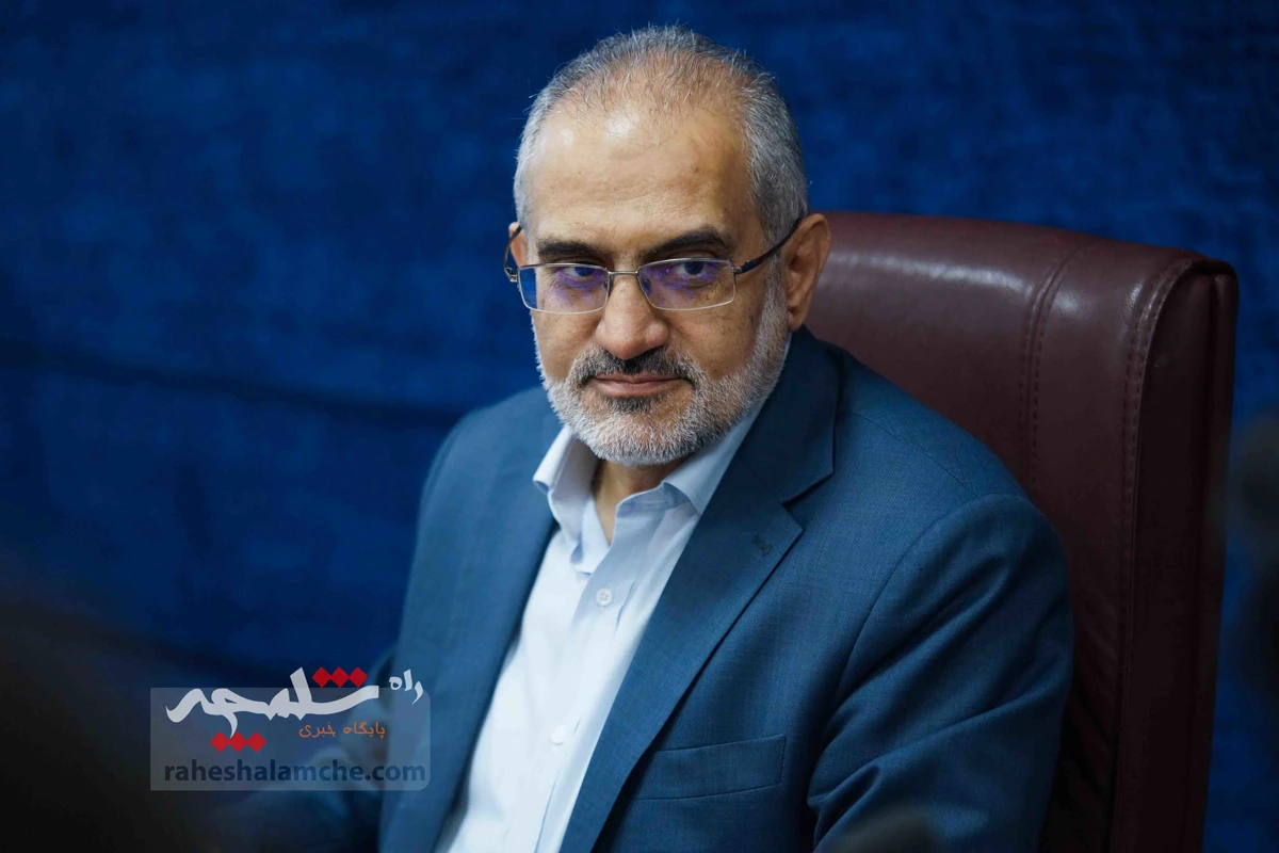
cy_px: 426
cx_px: 640
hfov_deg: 20.4
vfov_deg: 13.7
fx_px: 3552
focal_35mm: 100
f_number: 2.8
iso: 2000
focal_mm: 100
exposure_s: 1/320
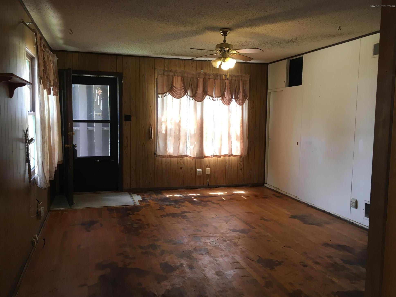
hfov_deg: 59.9
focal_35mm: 30
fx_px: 343
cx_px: 191
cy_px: 150
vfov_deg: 46.8
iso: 50
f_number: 2.2
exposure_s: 1/30
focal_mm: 4.15
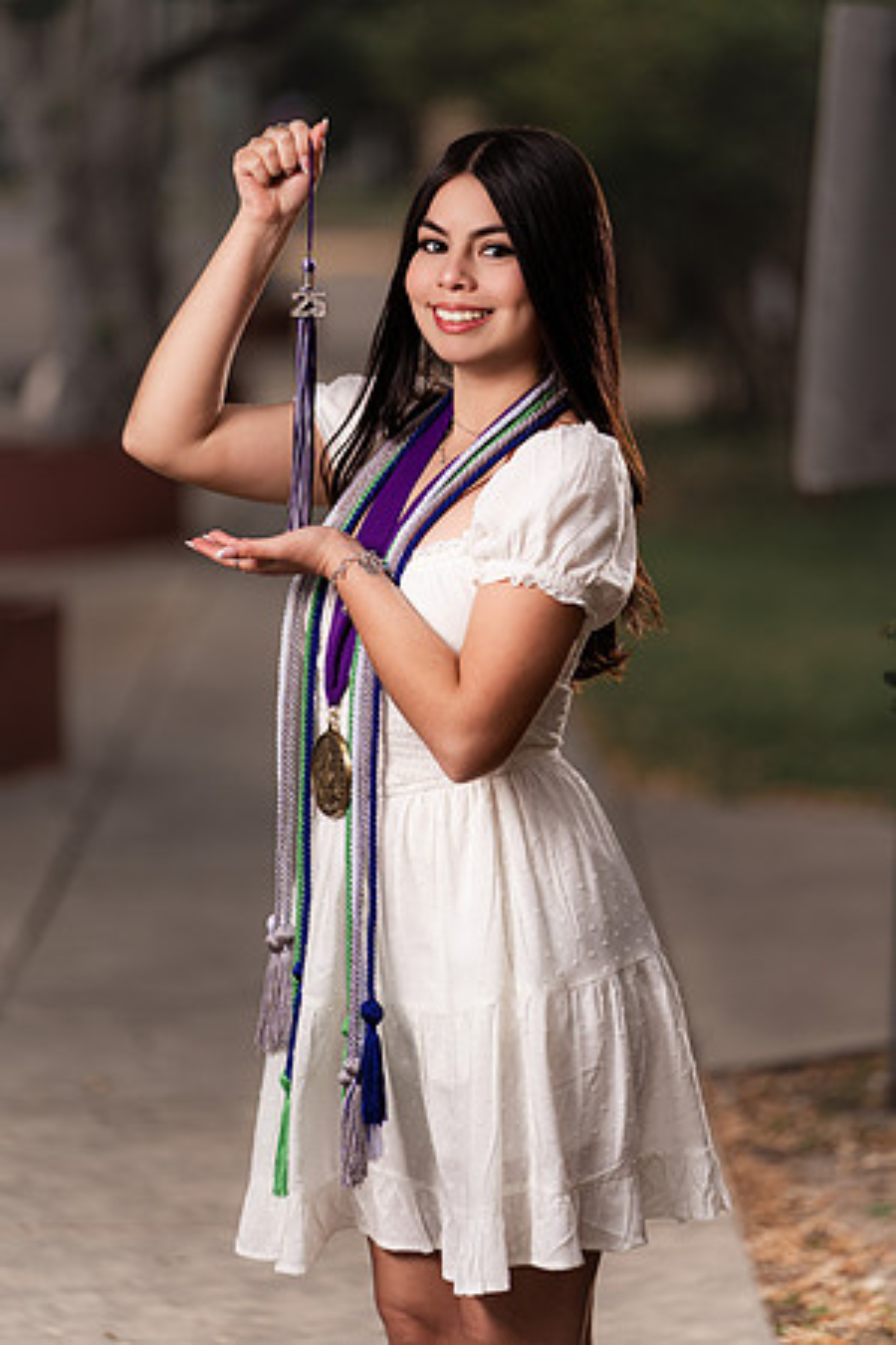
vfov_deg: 13.7
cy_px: 672
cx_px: 448
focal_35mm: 150
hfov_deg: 9.1
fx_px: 5600
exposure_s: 1/400
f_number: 2.8
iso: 100
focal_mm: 150
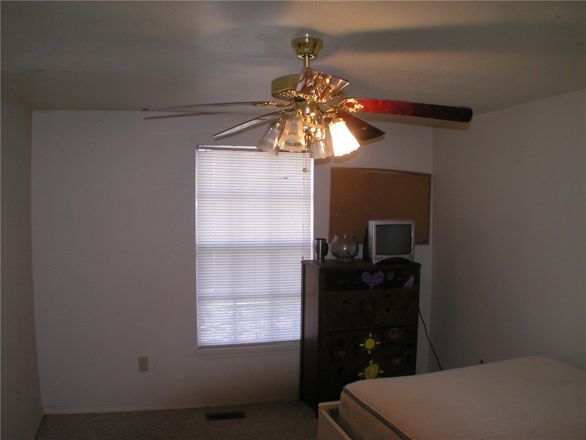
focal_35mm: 38
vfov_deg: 37.7
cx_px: 293
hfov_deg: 49.0
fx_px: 643
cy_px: 220
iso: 80
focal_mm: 5.8
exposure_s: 1/40
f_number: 2.8
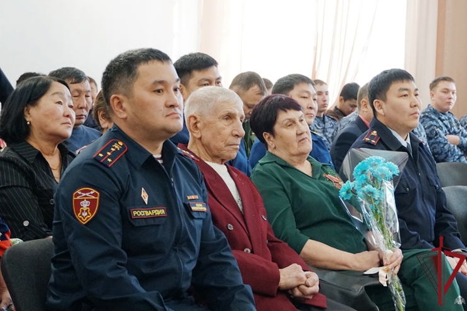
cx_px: 236
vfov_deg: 19.1
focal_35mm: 72
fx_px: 928
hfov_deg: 28.3
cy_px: 156
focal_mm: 47
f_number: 5
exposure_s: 1/160
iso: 2500
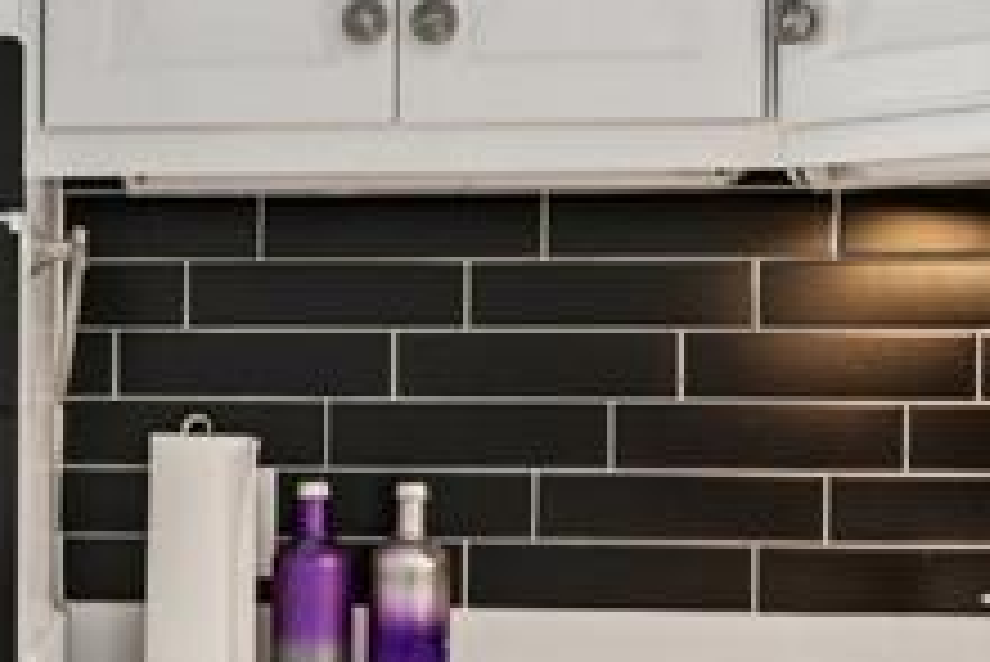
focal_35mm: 93
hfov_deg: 20.3
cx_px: -234
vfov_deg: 14.7
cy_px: 356
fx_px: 2559
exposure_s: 1/80
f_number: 8
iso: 400
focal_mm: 20
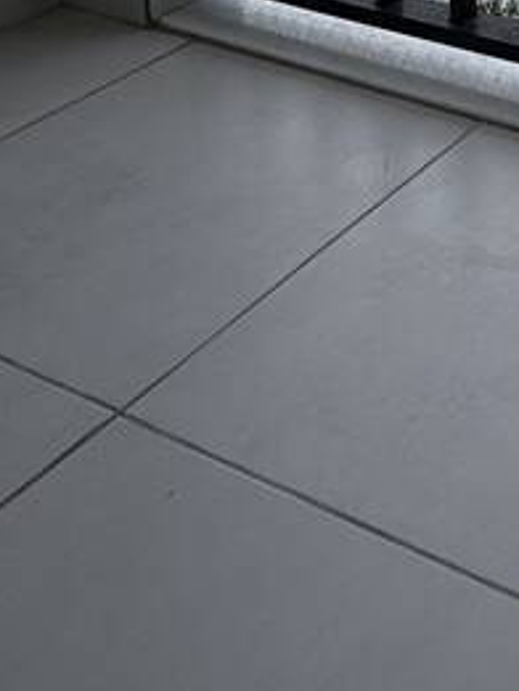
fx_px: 1159
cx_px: 818
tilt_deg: -8.8
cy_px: -334
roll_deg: -1.8
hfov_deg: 20.8
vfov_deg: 25.4
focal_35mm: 58
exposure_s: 1/361
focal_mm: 2.22
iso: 40
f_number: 2.2
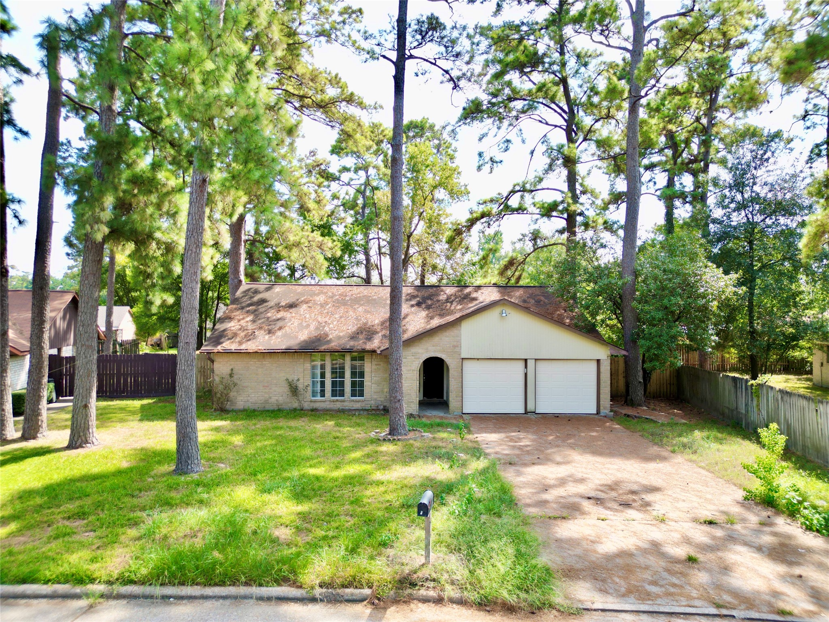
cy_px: 311
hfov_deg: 71.6
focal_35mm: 24
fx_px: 575
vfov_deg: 56.8
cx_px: 414
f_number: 1.7
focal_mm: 6.72
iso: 100
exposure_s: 1/725
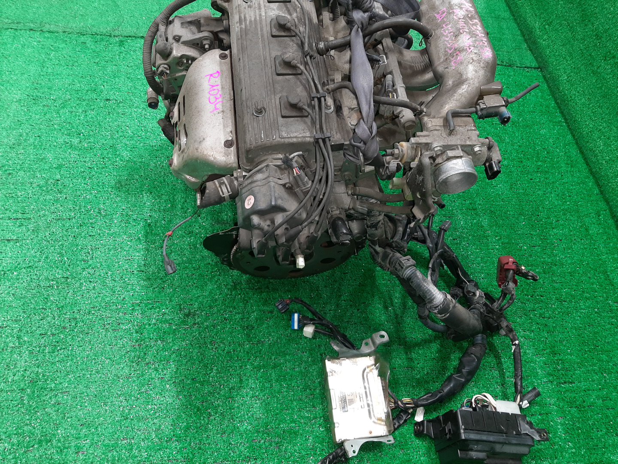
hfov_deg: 67.3
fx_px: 464
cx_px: 309
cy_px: 232
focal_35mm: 26
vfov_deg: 53.1
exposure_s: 1/50
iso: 141
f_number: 1.7
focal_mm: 3.93
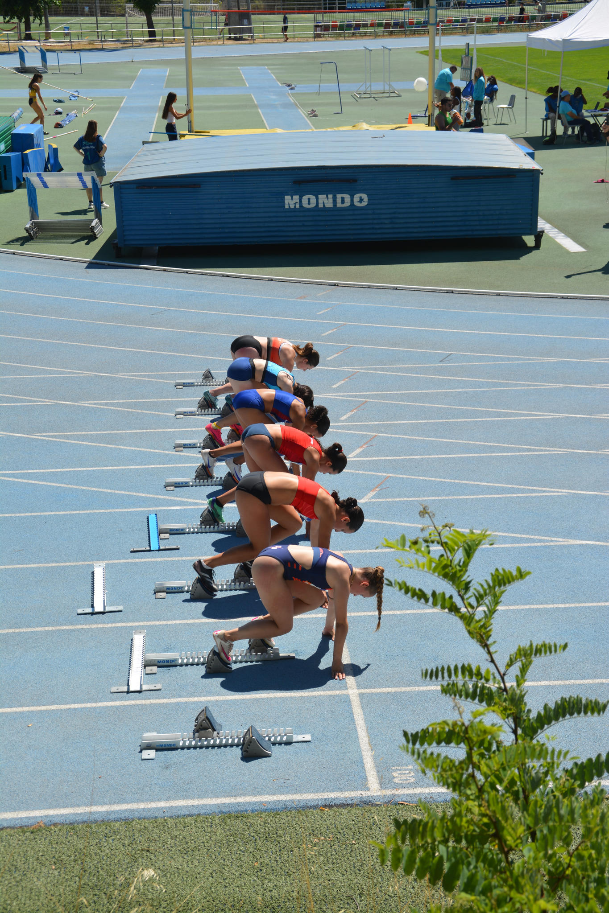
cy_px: 456
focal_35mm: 63
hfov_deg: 21.6
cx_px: 304
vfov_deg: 31.9
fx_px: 1599
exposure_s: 1/250
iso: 100
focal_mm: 42
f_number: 8
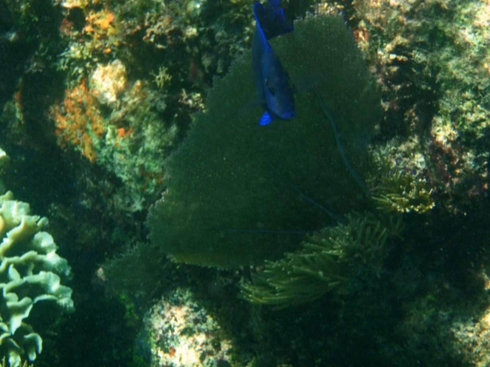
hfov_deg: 19.3
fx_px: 1444
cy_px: 184
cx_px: 245
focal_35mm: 102
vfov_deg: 14.5
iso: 64
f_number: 5.1
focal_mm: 18.2
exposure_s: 1/200
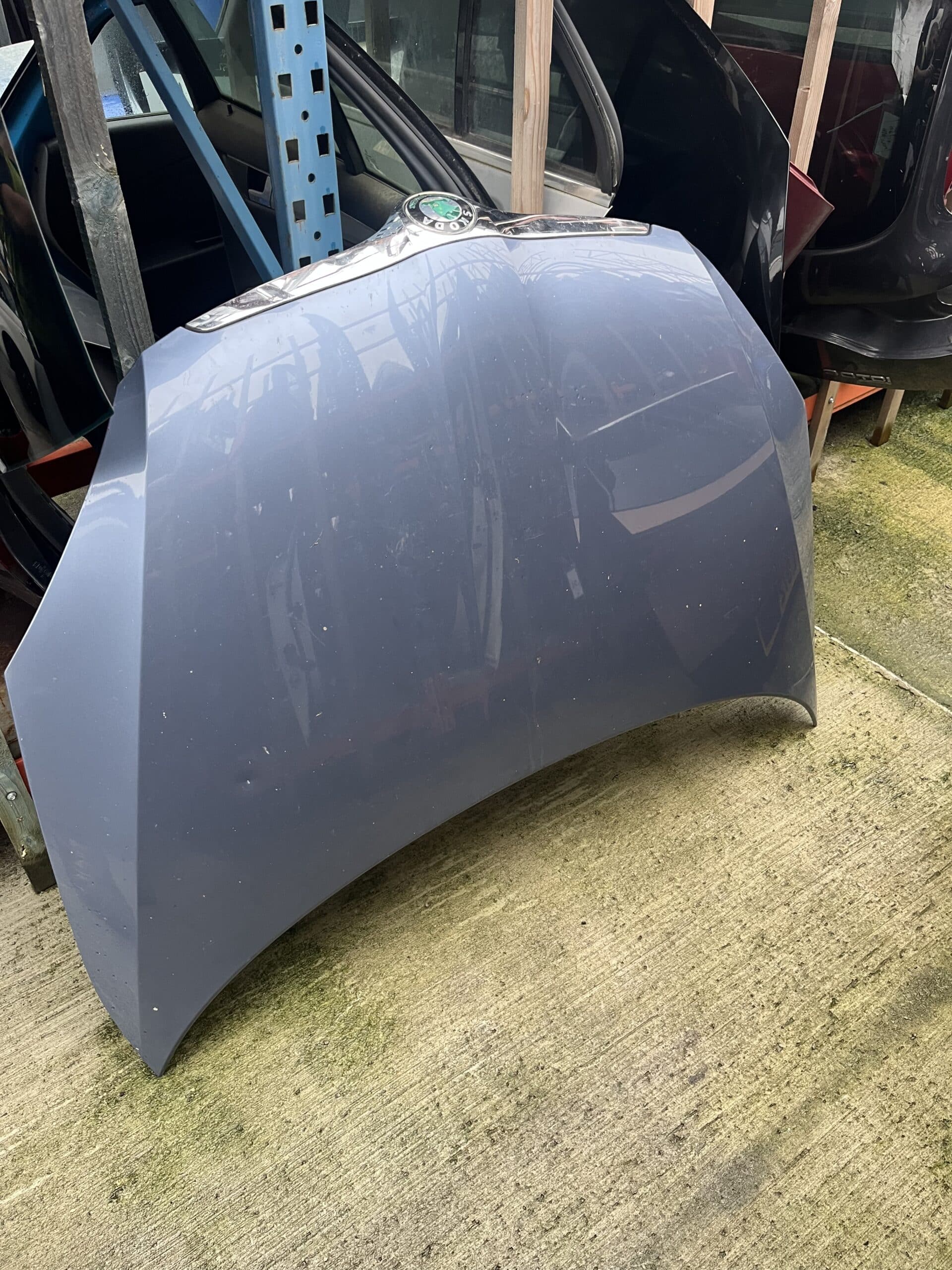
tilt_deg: -42.3
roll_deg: +0.6
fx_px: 953
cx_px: 476
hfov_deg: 53.1
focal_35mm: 26
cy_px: 635
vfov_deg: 67.3
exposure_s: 1/93
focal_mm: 5.1
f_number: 1.6
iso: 125
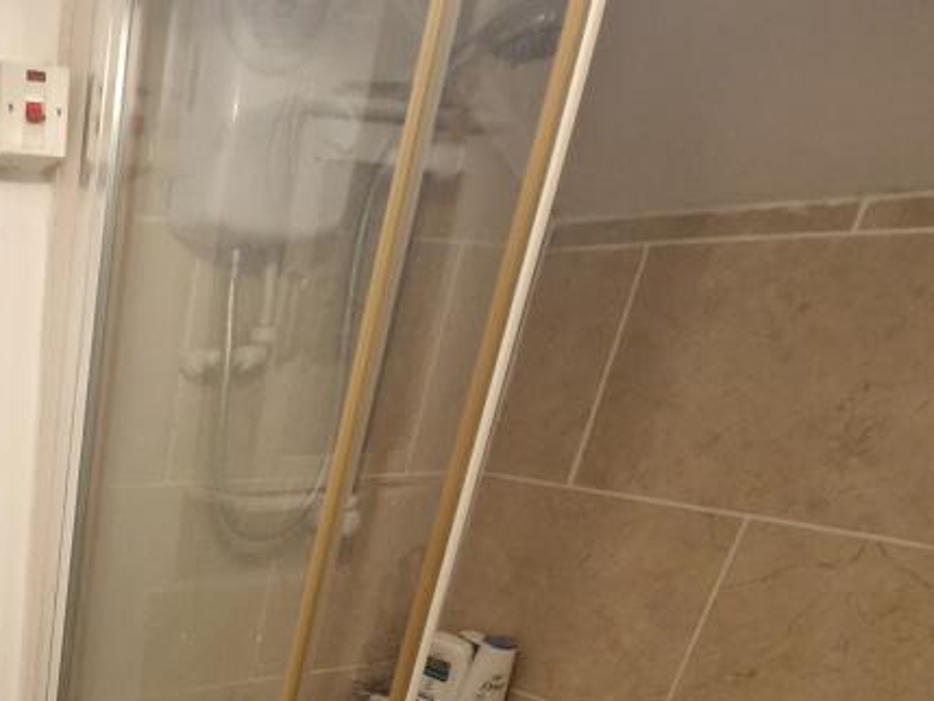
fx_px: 837
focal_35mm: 31
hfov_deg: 44.2
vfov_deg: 38.0
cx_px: -100
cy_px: 766
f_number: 2.2
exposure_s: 1/50
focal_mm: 2.2
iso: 200
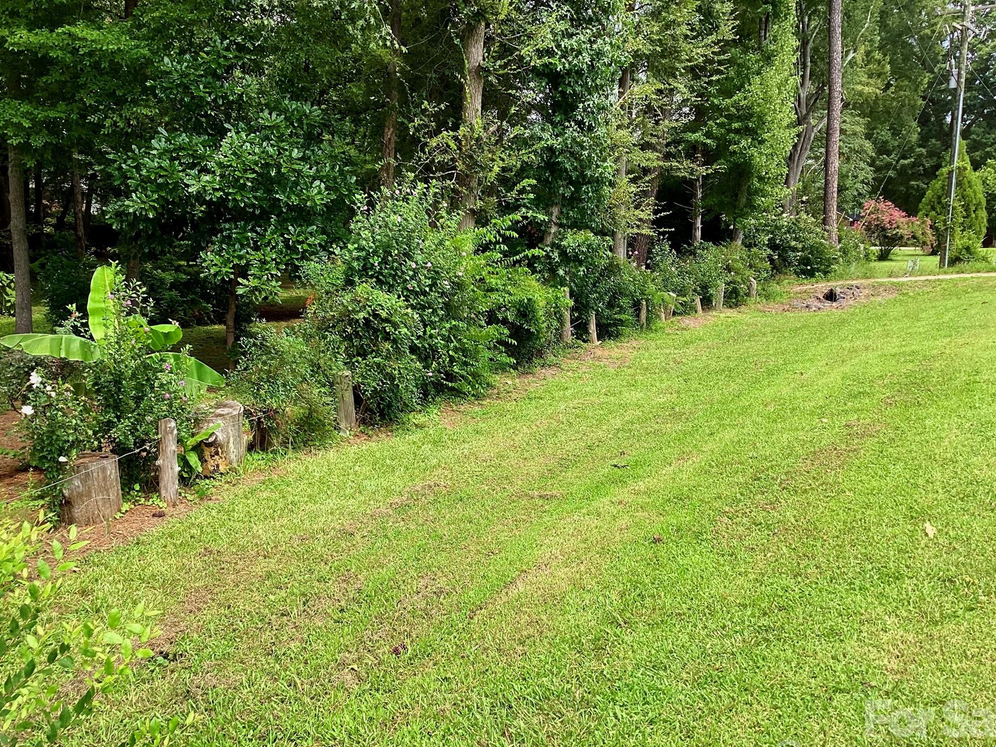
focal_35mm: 34
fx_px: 978
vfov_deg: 41.8
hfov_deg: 54.0
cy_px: 395
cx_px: 489
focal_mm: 3.3
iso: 25
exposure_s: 1/262
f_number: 2.4
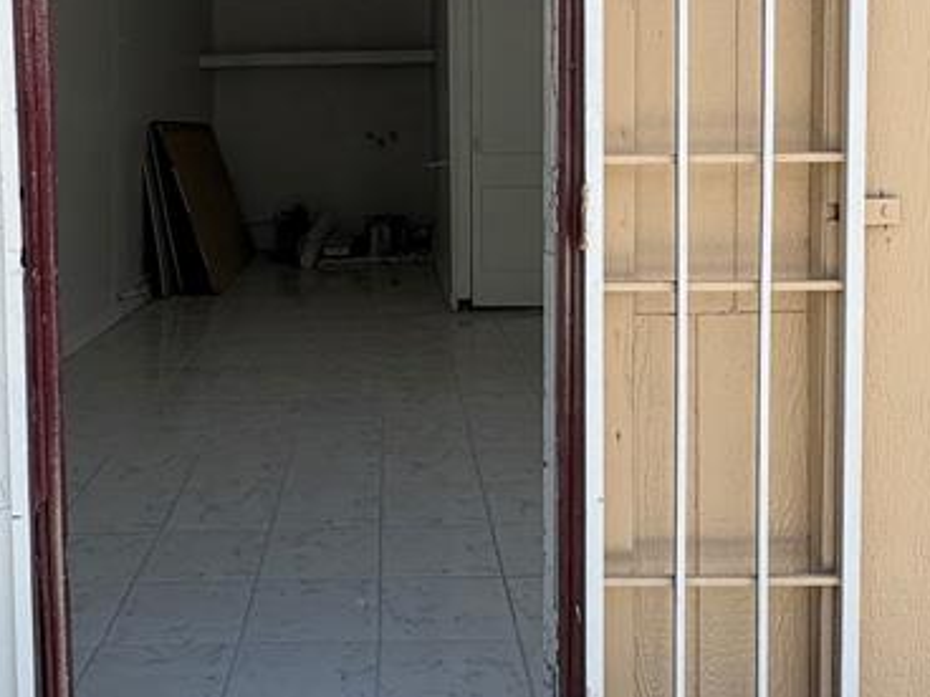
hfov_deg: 47.6
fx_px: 1048
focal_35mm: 39
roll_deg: +1.2
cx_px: 382
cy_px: 131
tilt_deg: -0.7
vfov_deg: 35.5
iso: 40
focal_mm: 2.22
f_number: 2.2
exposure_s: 1/620
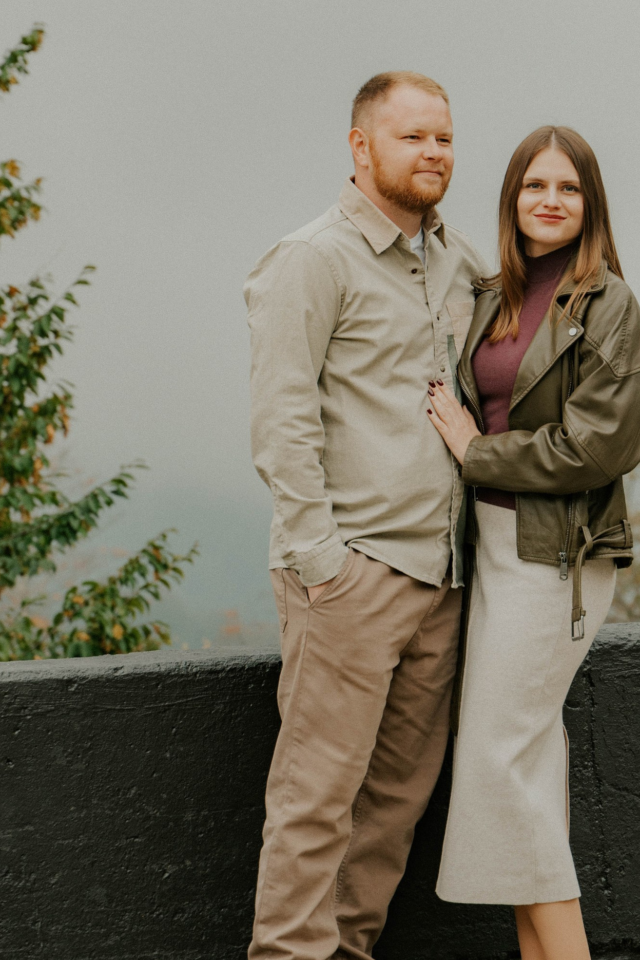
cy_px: 260
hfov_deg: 8.9
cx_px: 450
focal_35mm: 154
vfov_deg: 13.3
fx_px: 4104
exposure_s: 1/160
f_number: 4.5
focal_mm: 75
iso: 250
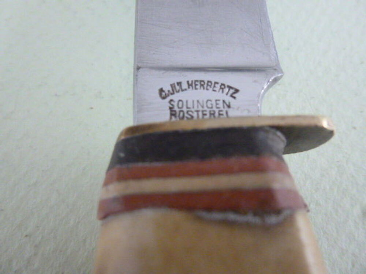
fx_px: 264
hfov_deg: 69.4
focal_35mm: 25
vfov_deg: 54.9
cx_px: 183
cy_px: 137
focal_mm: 4.5
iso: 800
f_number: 3.1
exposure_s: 1/30
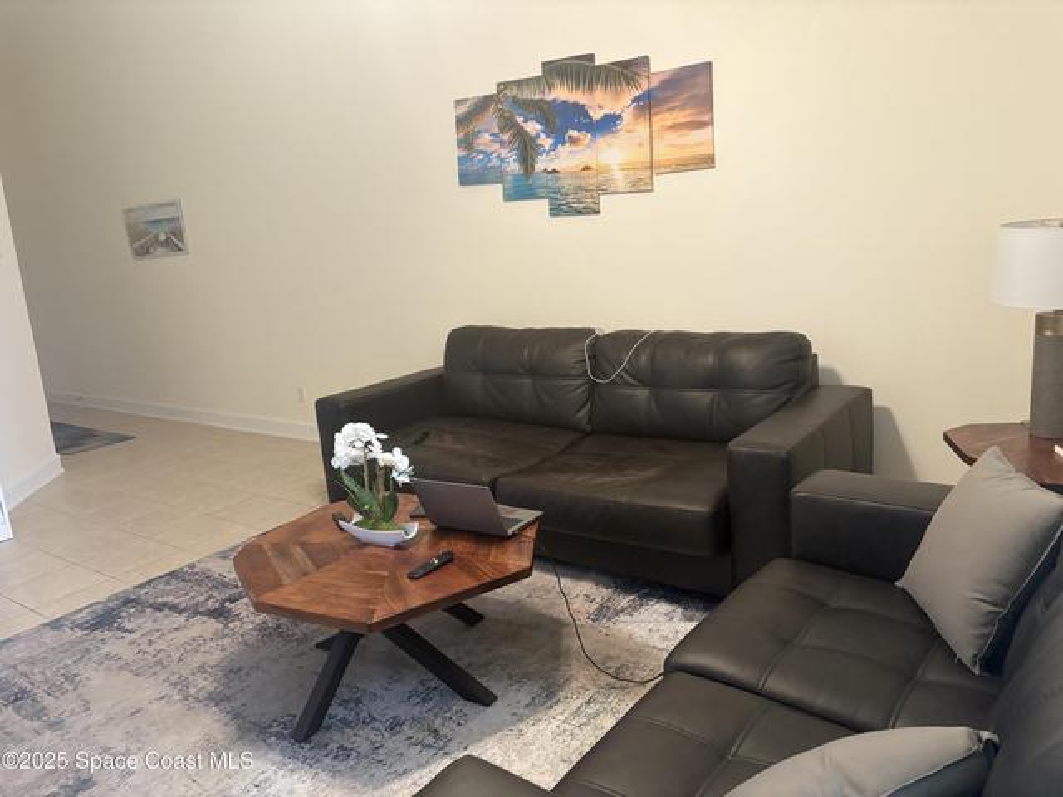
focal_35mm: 26
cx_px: 532
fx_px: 798
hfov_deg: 67.3
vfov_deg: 53.1
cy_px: 398
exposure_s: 1/60
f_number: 1.6
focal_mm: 5.96
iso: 320
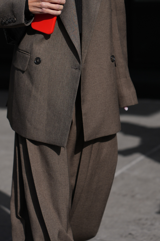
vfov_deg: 16.1
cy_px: 84
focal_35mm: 127
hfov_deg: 10.8
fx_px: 847
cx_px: 52
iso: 100
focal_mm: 50
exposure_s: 1/10000
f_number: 2
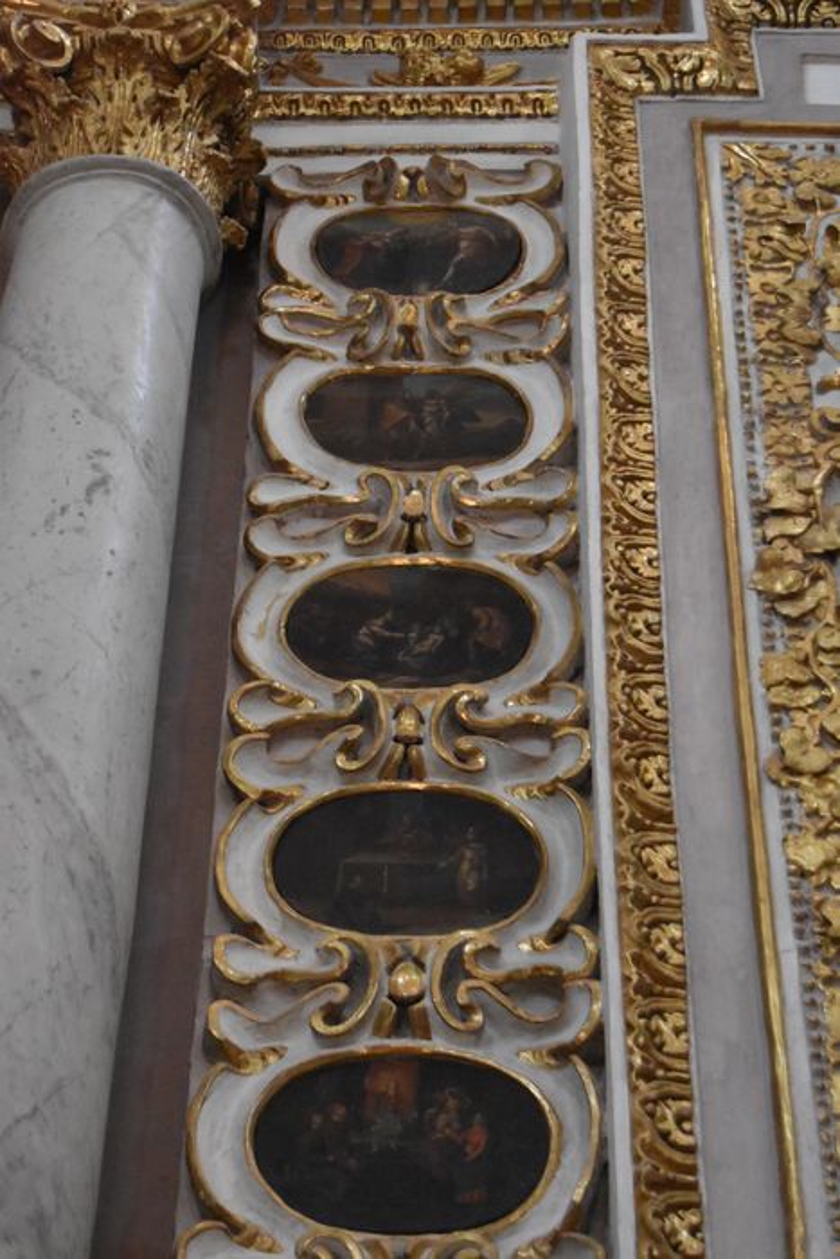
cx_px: 420
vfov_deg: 24.6
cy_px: 630
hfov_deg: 16.6
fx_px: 2886
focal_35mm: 82
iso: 8000
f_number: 5.6
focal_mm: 55
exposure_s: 1/60
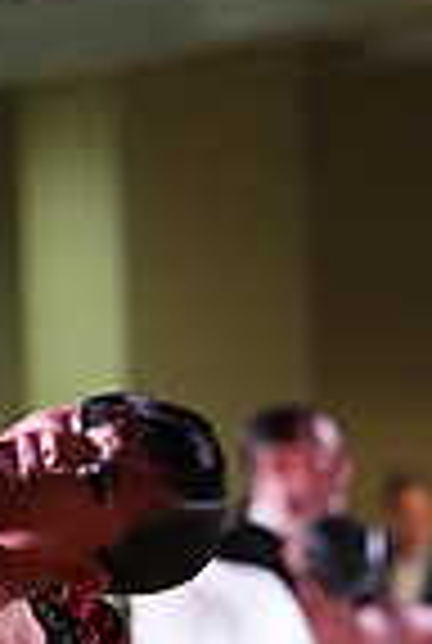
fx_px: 12485
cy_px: 914
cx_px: -169
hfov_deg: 2.0
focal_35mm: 697
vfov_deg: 2.9
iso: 10000
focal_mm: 172
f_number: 5
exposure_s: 1/400
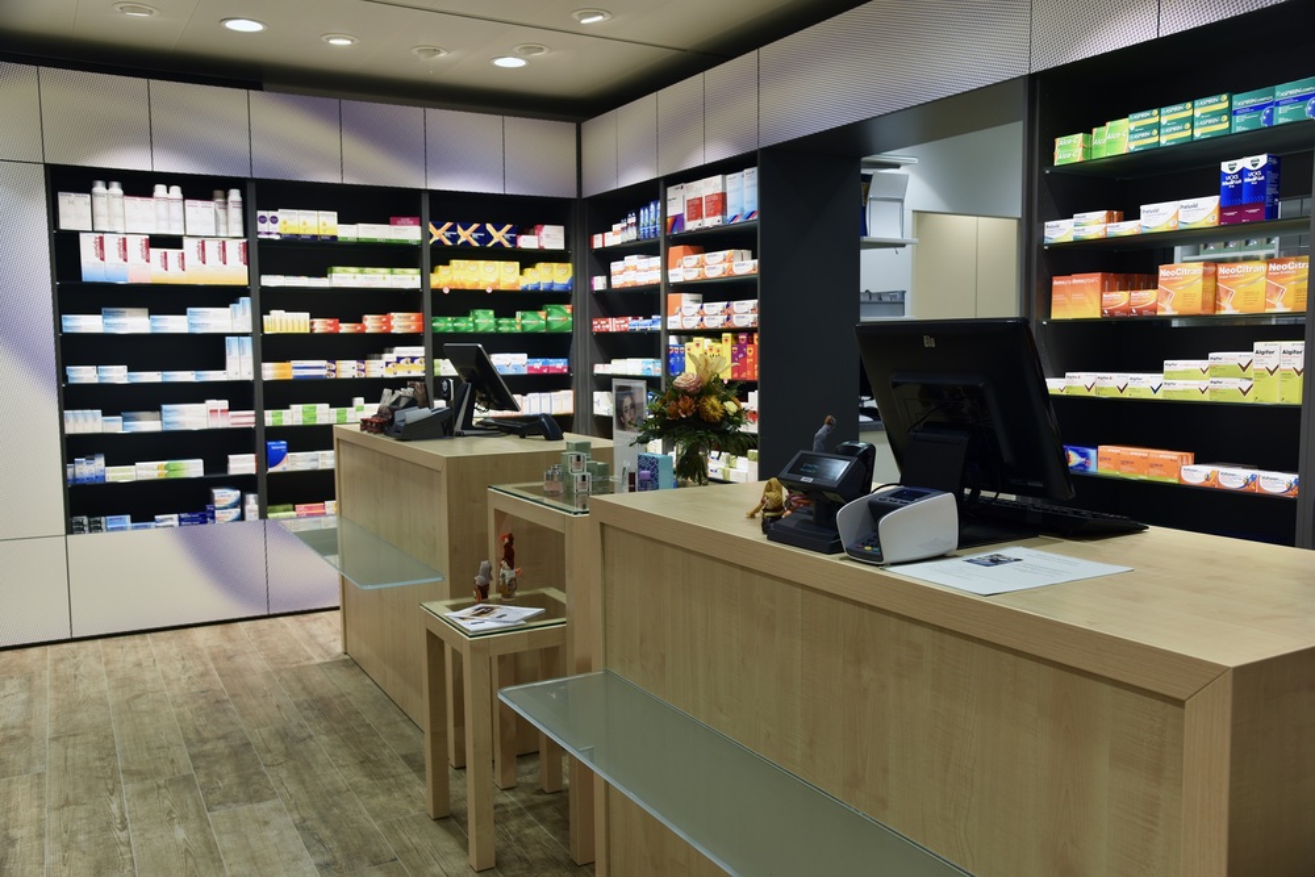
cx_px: 658
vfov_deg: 43.6
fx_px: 1096
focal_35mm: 30
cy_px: 438
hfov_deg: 61.9
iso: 125
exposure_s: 1/25
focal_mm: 30
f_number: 6.3
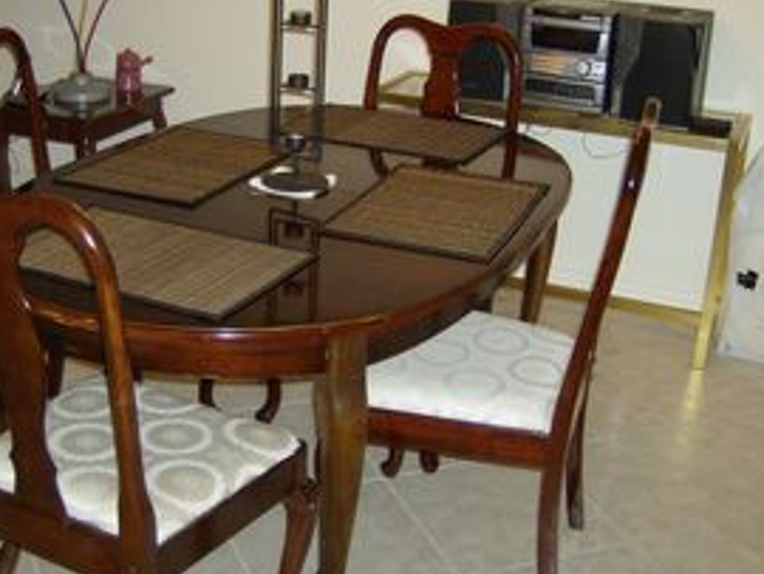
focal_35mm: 49
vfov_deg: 29.7
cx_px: 280
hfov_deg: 38.6
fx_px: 1082
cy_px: 274
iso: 200
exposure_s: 1/60
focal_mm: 6
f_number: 2.8
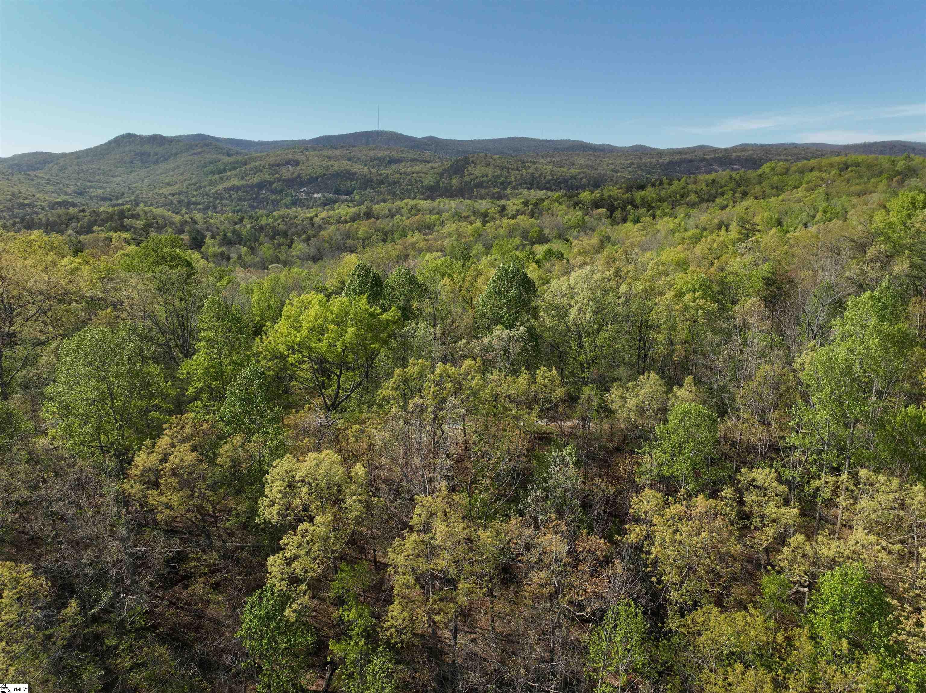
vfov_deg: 56.8
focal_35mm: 24
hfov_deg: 71.6
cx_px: 463
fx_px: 642
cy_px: 346
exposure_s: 1/240
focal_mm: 12.29
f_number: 2.8
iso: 100
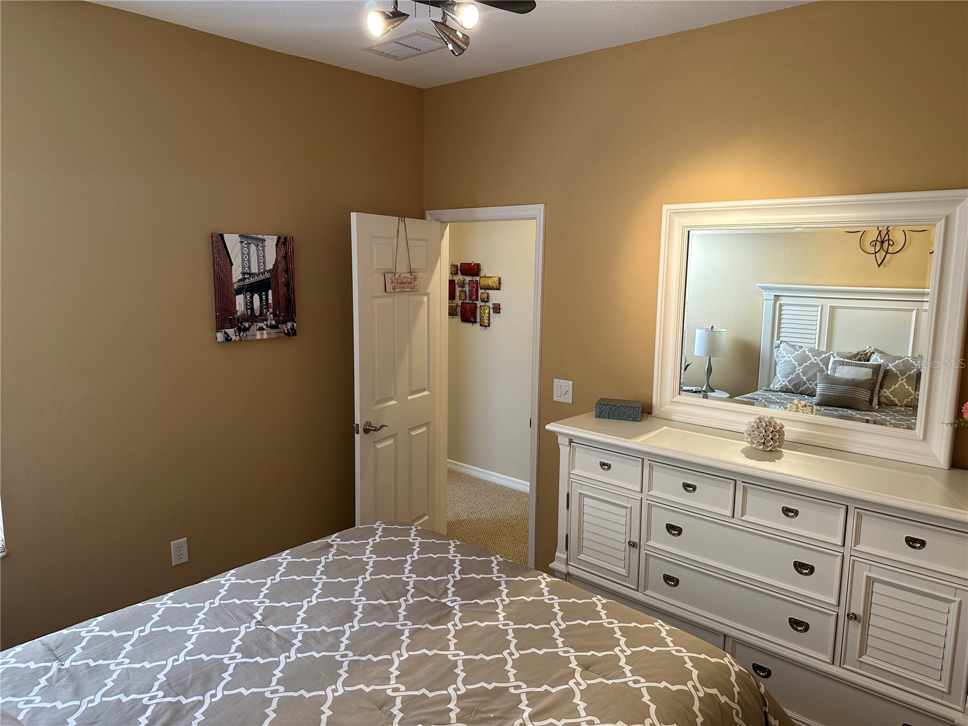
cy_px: 363
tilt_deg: -9.1
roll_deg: -1.0
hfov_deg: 71.6
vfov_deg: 56.8
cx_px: 484
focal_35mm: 24
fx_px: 671
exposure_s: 1/60
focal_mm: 6.86
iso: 125
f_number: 1.78
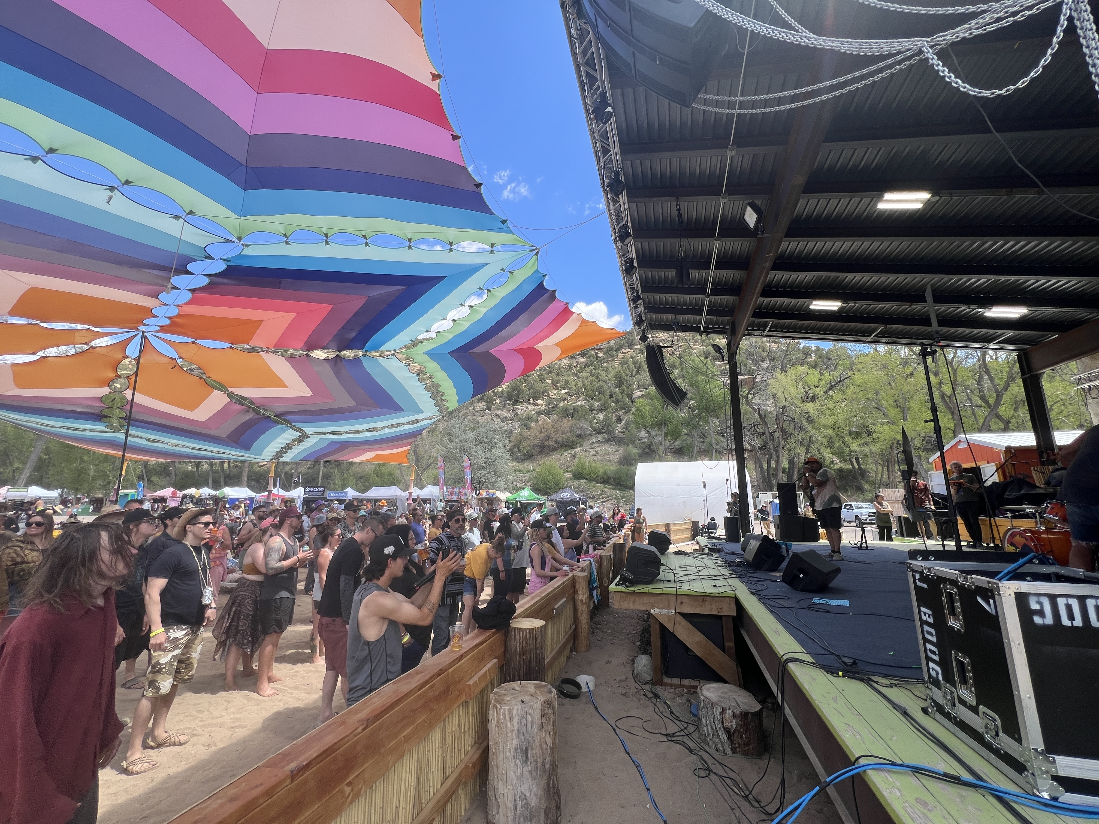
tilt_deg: +10.8
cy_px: 412
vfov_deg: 89.9
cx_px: 550
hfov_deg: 106.2
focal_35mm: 13
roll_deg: +0.2
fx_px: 413
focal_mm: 1.57
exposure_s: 1/622
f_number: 1.8
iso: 32
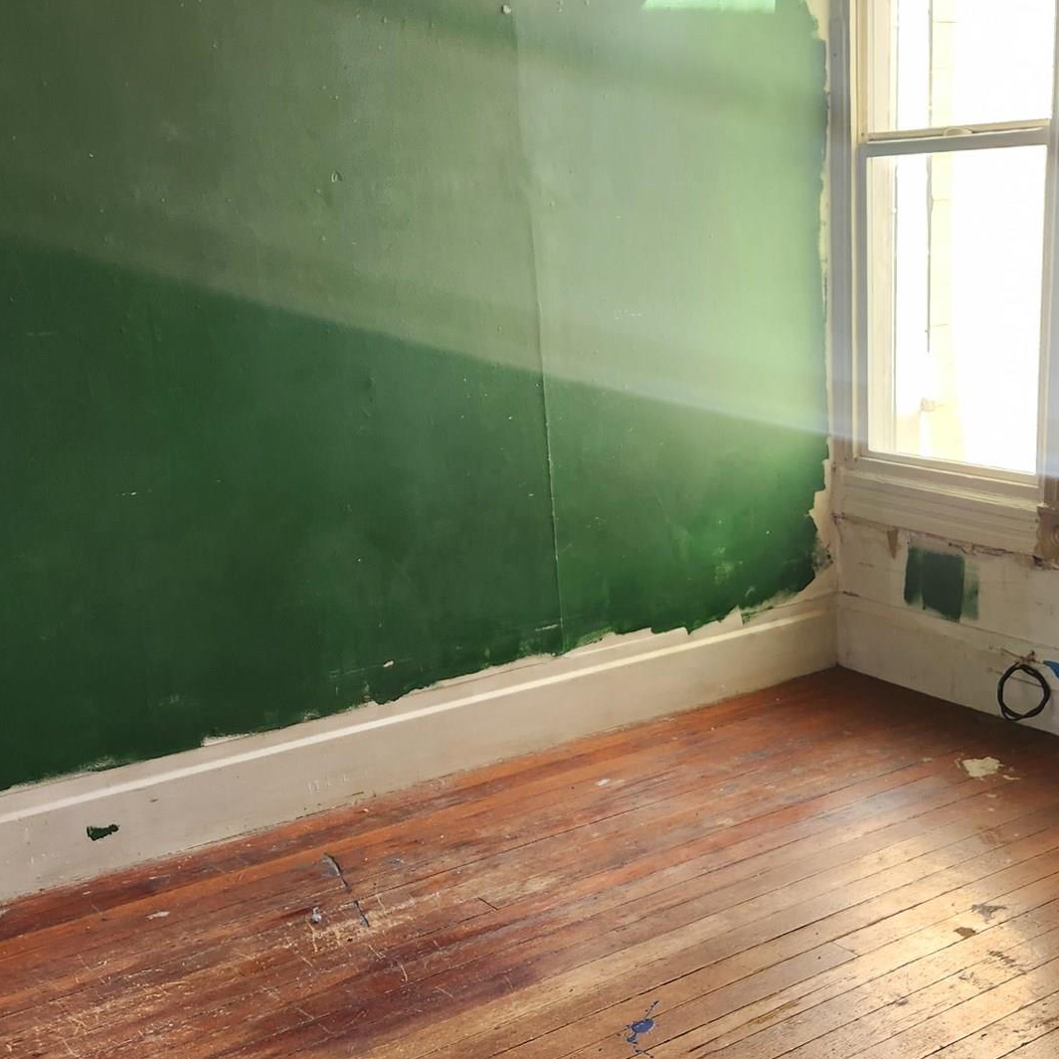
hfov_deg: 38.0
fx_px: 1523
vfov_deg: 38.0
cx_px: 686
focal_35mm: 44
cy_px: 699
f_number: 1.8
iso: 160
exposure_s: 1/120
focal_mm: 5.4
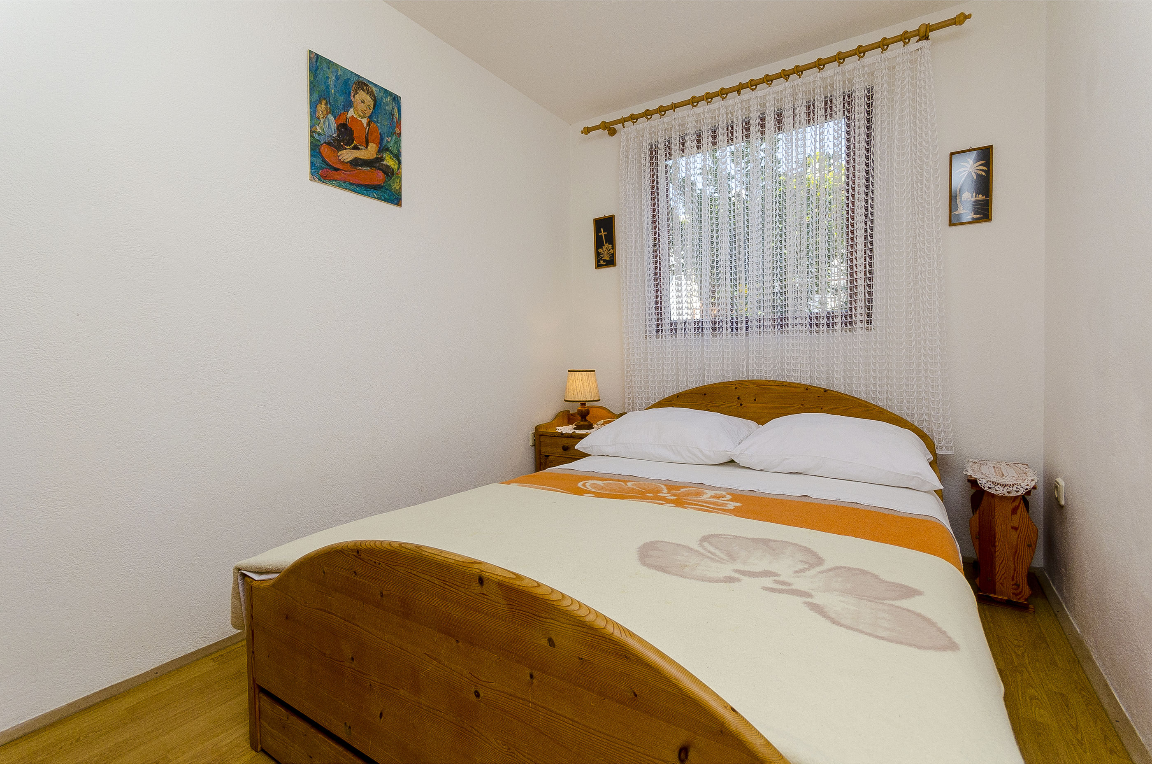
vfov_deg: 77.1
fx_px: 479
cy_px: 382
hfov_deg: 100.5
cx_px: 576
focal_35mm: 15
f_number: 8
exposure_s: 1/200
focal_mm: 10
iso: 250
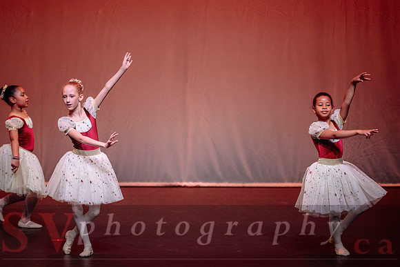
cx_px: 205
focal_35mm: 208
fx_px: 2312
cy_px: 133
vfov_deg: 6.6
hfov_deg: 9.9
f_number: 2.8
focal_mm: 200
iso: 1250
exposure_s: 1/500
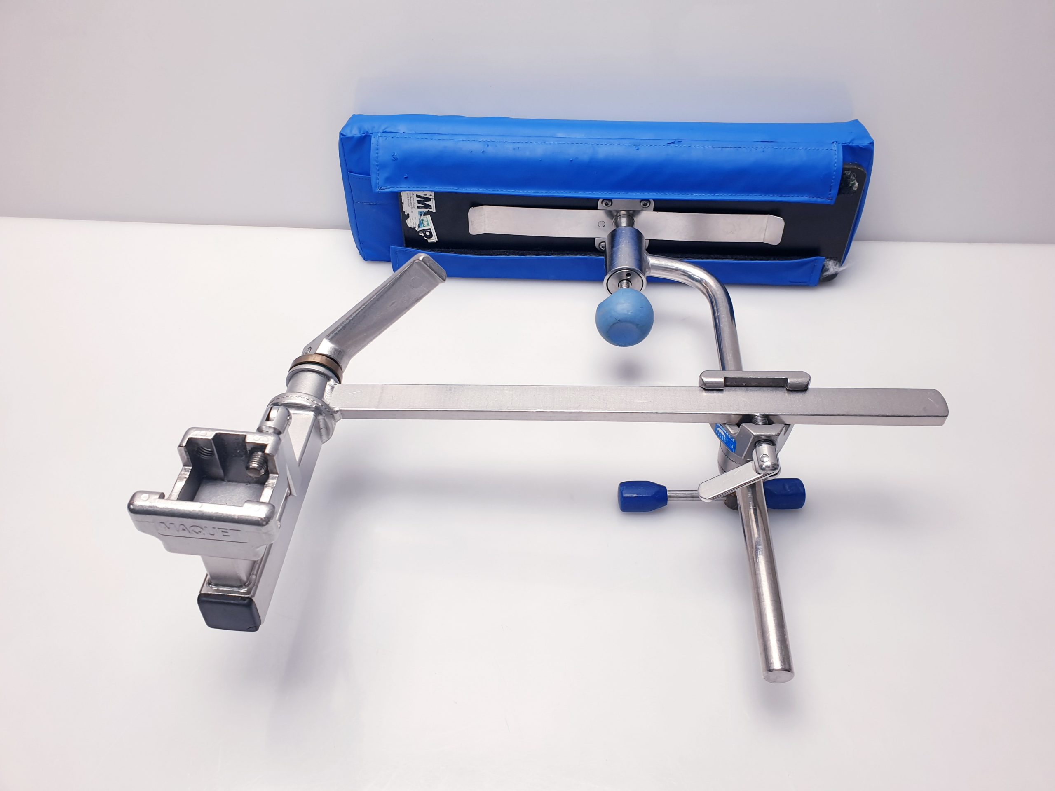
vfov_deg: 53.1
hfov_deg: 67.3
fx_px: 792
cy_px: 396
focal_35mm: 26
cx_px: 528
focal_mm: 4.3
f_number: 2.4
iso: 64
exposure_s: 1/100
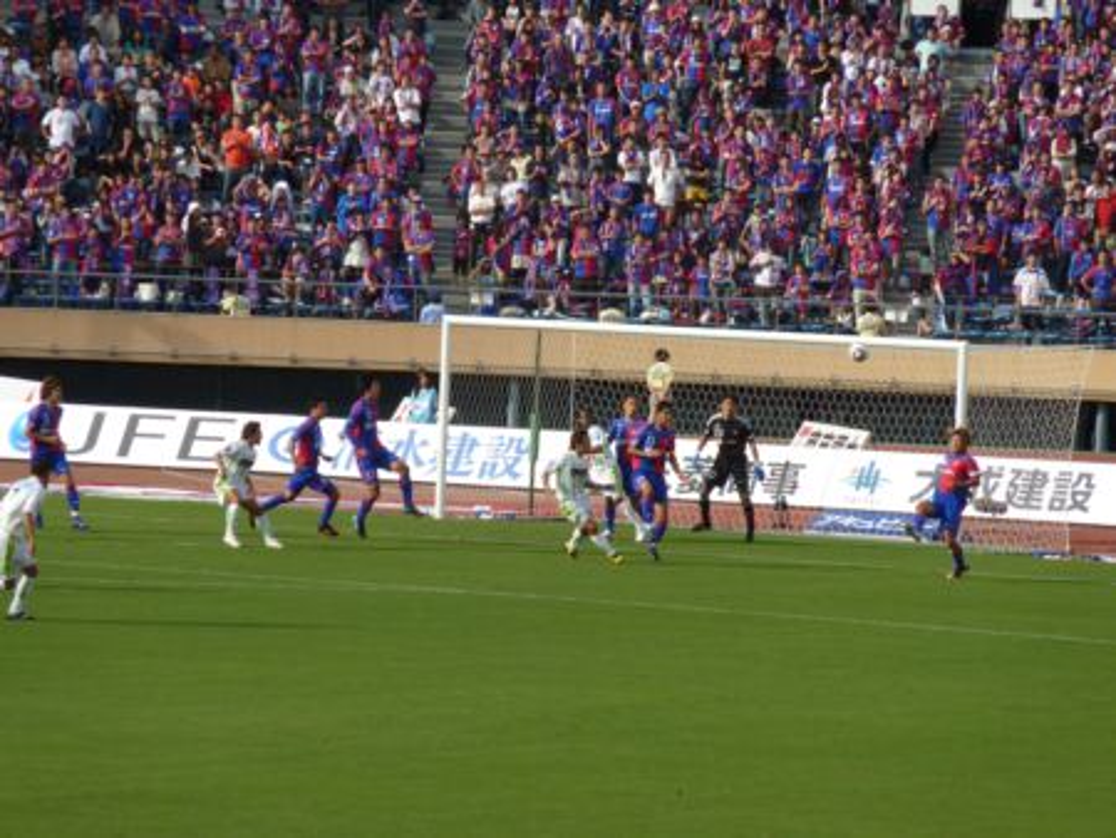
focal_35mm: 300
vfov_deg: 5.0
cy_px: 419
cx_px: 558
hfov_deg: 6.6
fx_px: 9677
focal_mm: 49.2
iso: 125
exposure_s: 1/500
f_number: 4.9
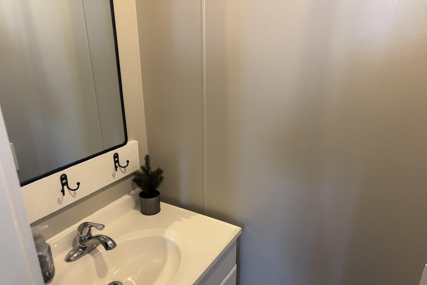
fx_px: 332
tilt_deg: -22.8
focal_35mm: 28
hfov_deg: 65.5
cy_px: 164
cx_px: 214
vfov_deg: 46.3
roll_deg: +0.4
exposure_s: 1/60
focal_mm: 5.96
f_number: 1.6
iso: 320
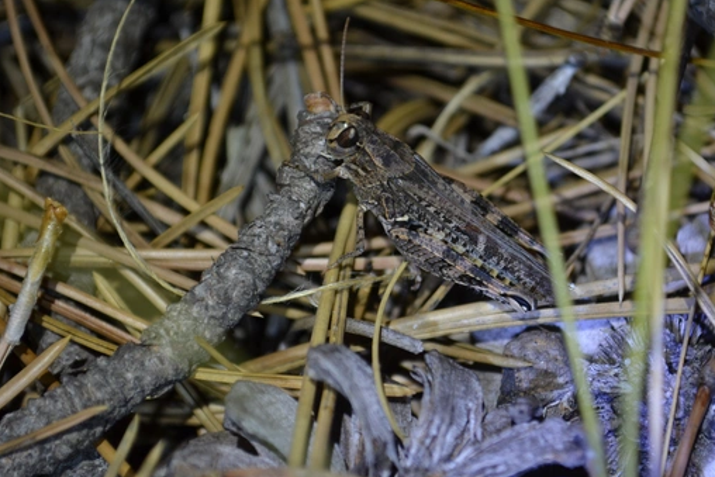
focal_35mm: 104
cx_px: 419
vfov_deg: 13.2
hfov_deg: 19.7
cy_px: 223
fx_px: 2059
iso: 400
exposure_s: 1/60
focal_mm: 55
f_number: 5.6
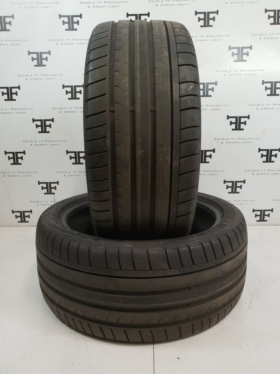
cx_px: 140
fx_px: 280
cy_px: 187
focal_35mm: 26
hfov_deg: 53.1
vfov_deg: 67.3
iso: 100
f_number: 2.4
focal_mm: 4.3
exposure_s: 1/50
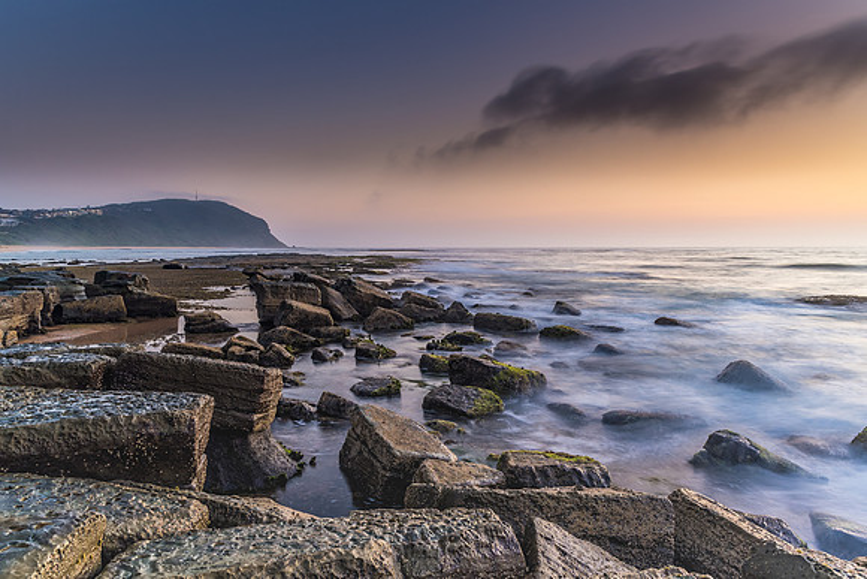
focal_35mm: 25
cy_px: 290
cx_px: 434
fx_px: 593
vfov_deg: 52.0
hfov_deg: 72.4
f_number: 8
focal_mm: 16
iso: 100
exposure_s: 2
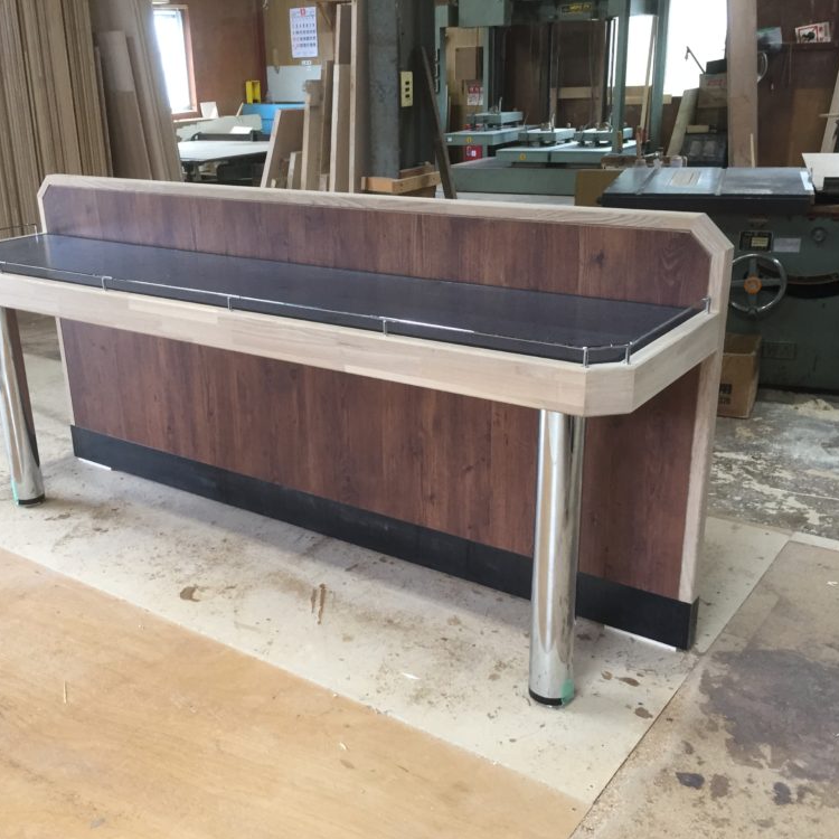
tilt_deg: -20.7
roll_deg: +1.4
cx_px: 350
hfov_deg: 47.0
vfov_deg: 47.2
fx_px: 960
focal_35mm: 35
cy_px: 428
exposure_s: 1/30
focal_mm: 4.15
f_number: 2.2
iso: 100
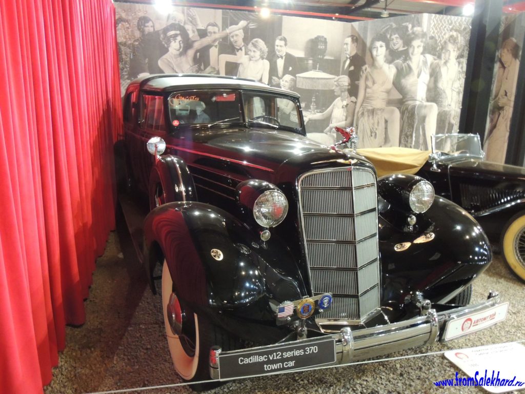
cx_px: 262
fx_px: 425
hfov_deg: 63.4
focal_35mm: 28
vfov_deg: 49.7
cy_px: 197
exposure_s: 1/4
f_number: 3.1
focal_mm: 4.9
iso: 800
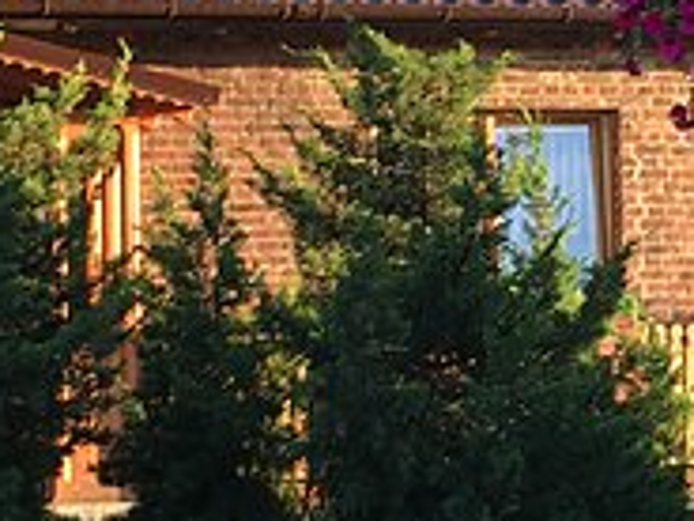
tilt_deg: +0.3
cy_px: 191
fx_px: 2847
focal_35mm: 142
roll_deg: +0.6
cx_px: 532
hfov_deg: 13.8
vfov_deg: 10.4
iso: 25
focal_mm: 4.15
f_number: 2.2
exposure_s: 1/100
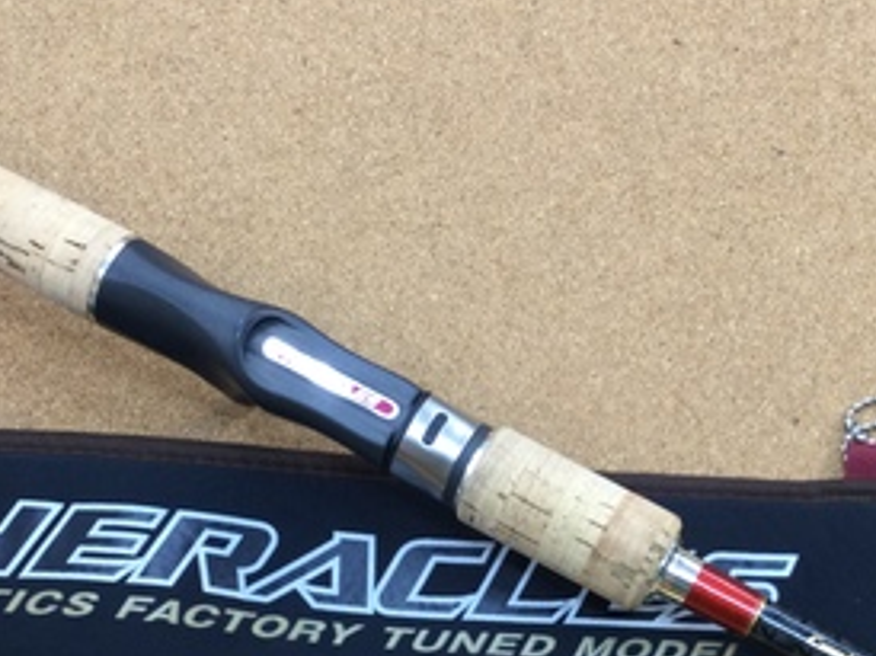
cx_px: 582
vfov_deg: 21.0
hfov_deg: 28.4
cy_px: 624
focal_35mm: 68
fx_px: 1719
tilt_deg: -73.7
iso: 50
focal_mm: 3.3
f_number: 2.4
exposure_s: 1/30
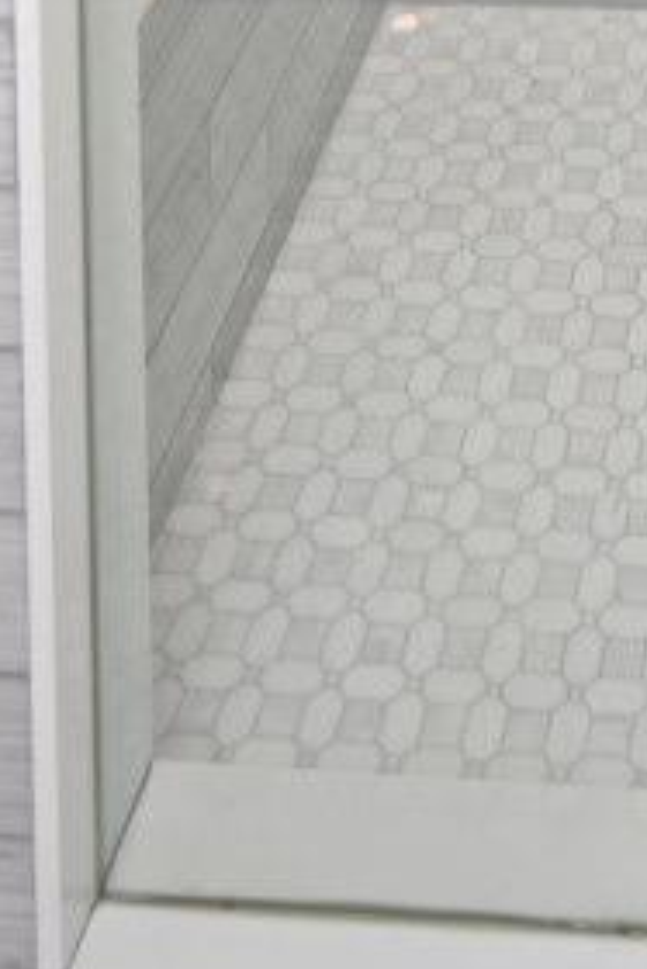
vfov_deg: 15.8
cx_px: 803
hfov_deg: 17.3
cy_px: -1267
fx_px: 2019
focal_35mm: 75
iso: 220
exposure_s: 1/60
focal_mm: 14
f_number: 4
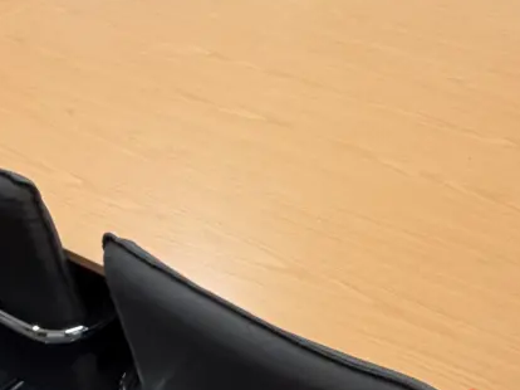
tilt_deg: -32.3
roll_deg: +0.7
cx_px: 271
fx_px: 976
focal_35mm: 65
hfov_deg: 29.8
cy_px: 206
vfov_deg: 22.6
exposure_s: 1/100
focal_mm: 2.22
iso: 250
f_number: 2.2
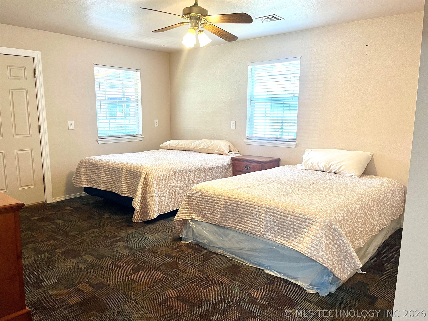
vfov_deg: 53.1
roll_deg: -0.4
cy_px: 160
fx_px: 321
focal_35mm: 26
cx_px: 214
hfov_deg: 67.3
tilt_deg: -9.4
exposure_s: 1/60
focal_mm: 5.1
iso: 125
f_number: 1.6
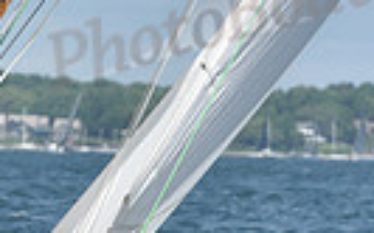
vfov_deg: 2.0
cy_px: 201
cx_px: -96
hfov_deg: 3.1
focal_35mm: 669
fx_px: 6816
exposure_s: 1/1250
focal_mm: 150
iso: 250
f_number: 7.1
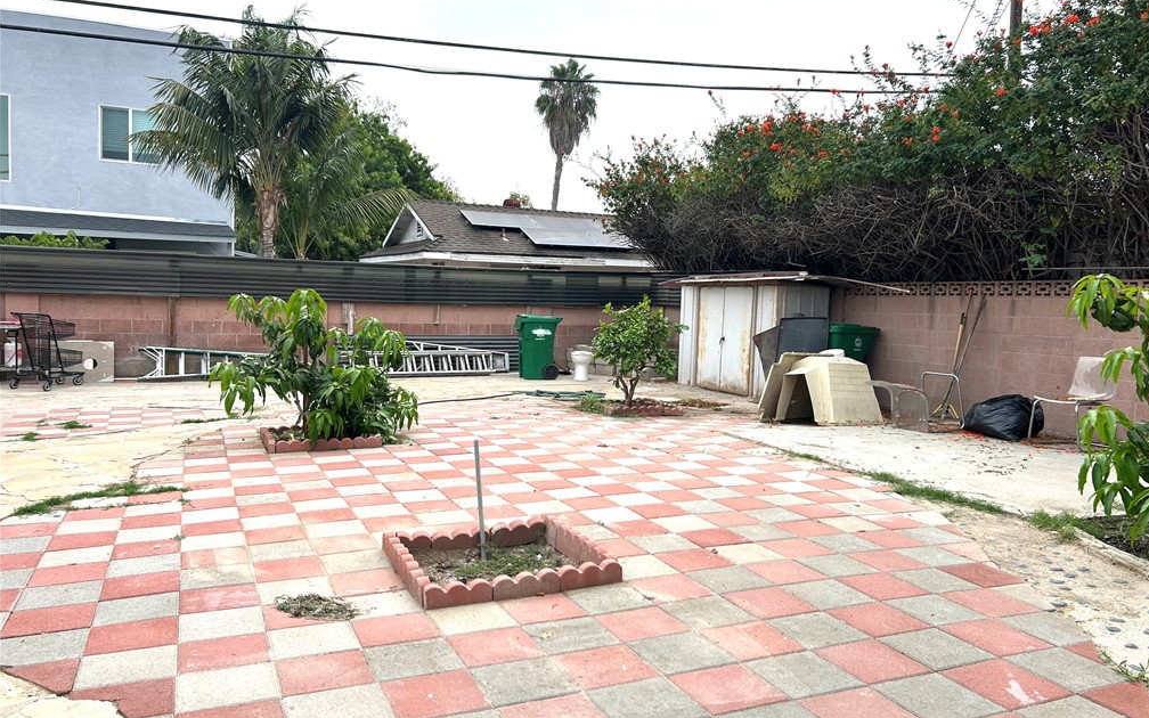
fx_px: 877
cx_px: 582
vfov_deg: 44.5
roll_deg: -1.9
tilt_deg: -2.6
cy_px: 336
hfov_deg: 66.5
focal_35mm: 28
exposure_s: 1/1869
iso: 50
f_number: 1.5
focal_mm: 5.7
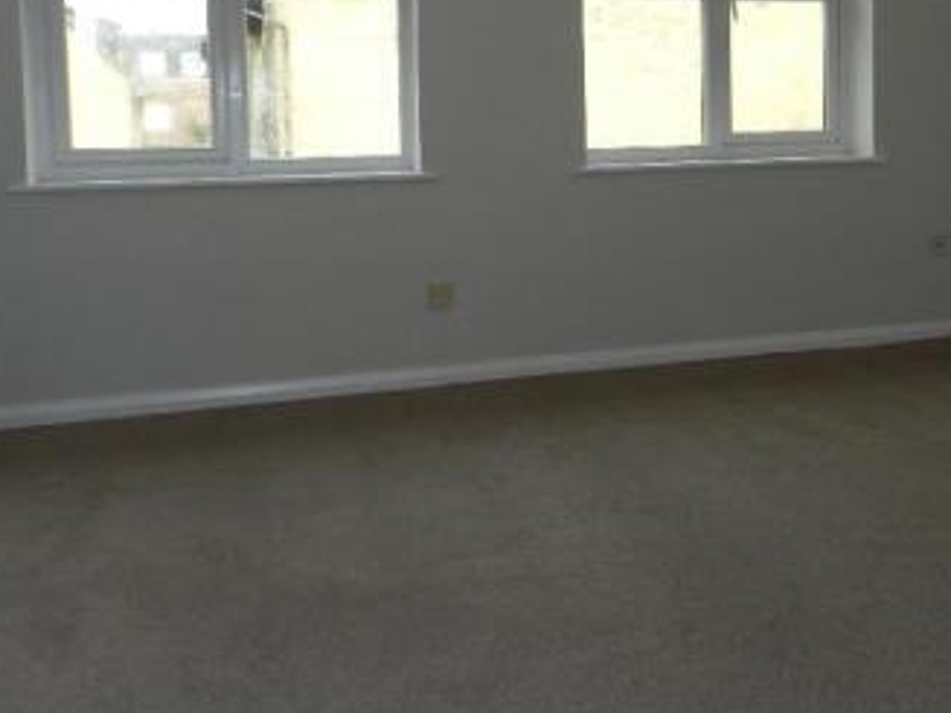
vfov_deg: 34.3
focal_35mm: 41
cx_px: 667
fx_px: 1126
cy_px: 173
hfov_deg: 44.8
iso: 160
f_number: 3.4
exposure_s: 1/250
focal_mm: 4
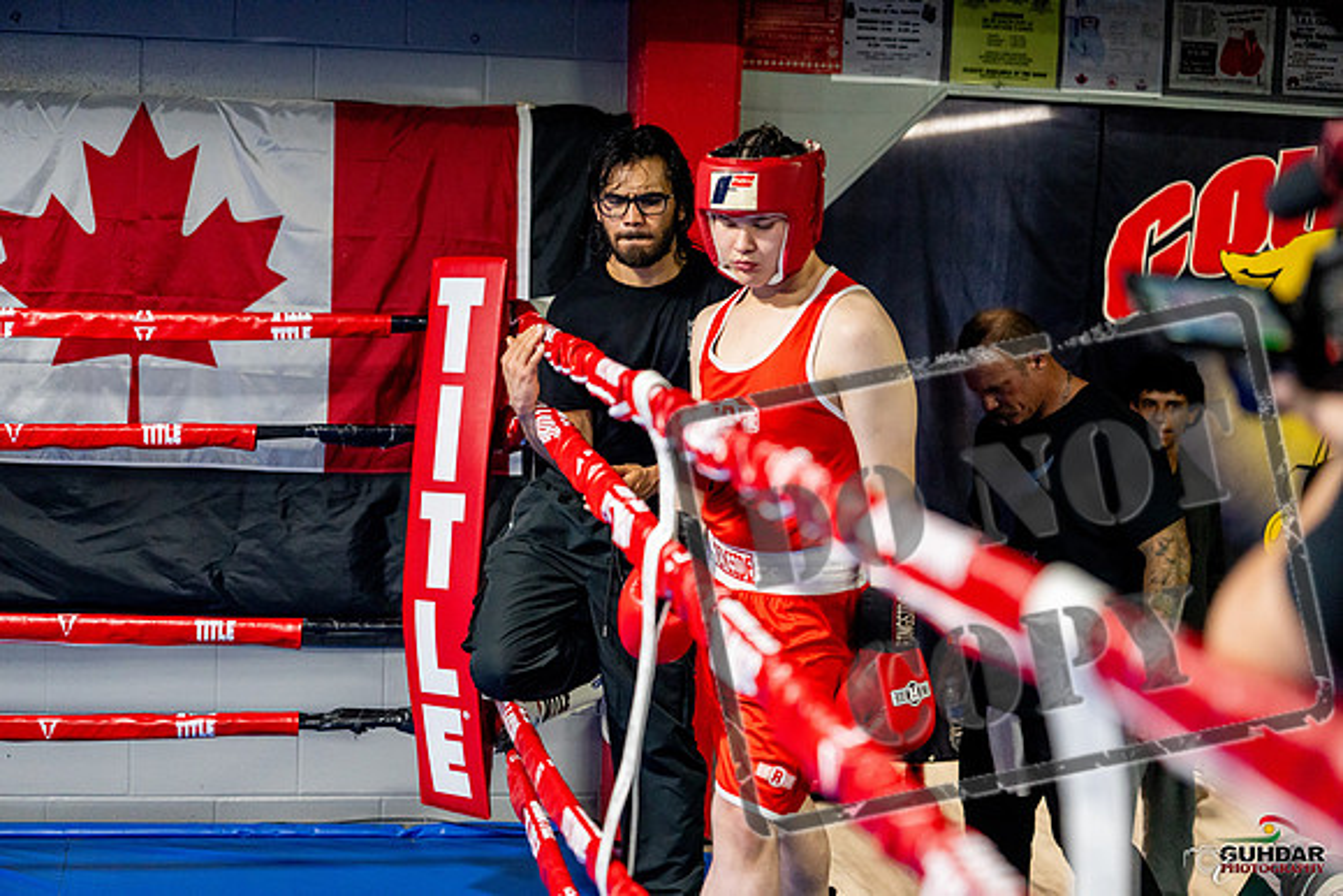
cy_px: 448
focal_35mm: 61
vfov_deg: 22.3
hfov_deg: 32.9
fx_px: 2276
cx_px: 672
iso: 4000
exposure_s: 1/1000
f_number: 2
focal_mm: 61
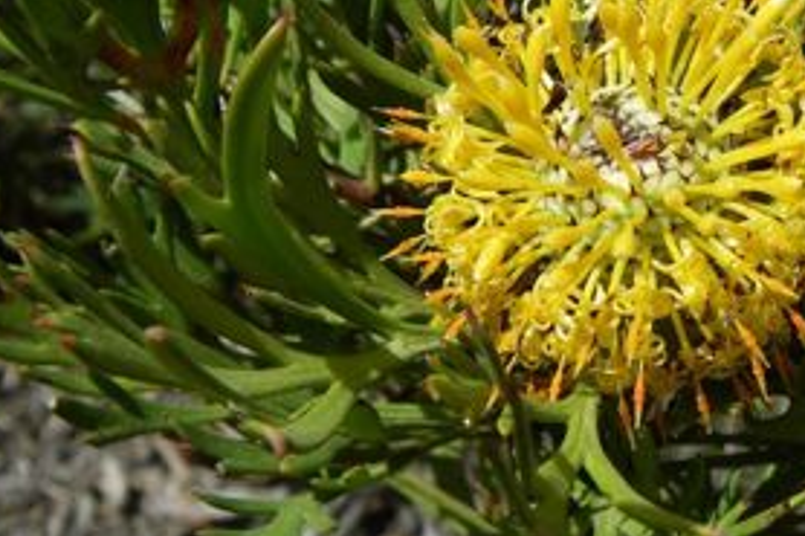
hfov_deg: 29.4
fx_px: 1497
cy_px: 226
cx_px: 654
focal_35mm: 67
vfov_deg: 20.3
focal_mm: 5
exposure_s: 1/320
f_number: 4.2
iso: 50
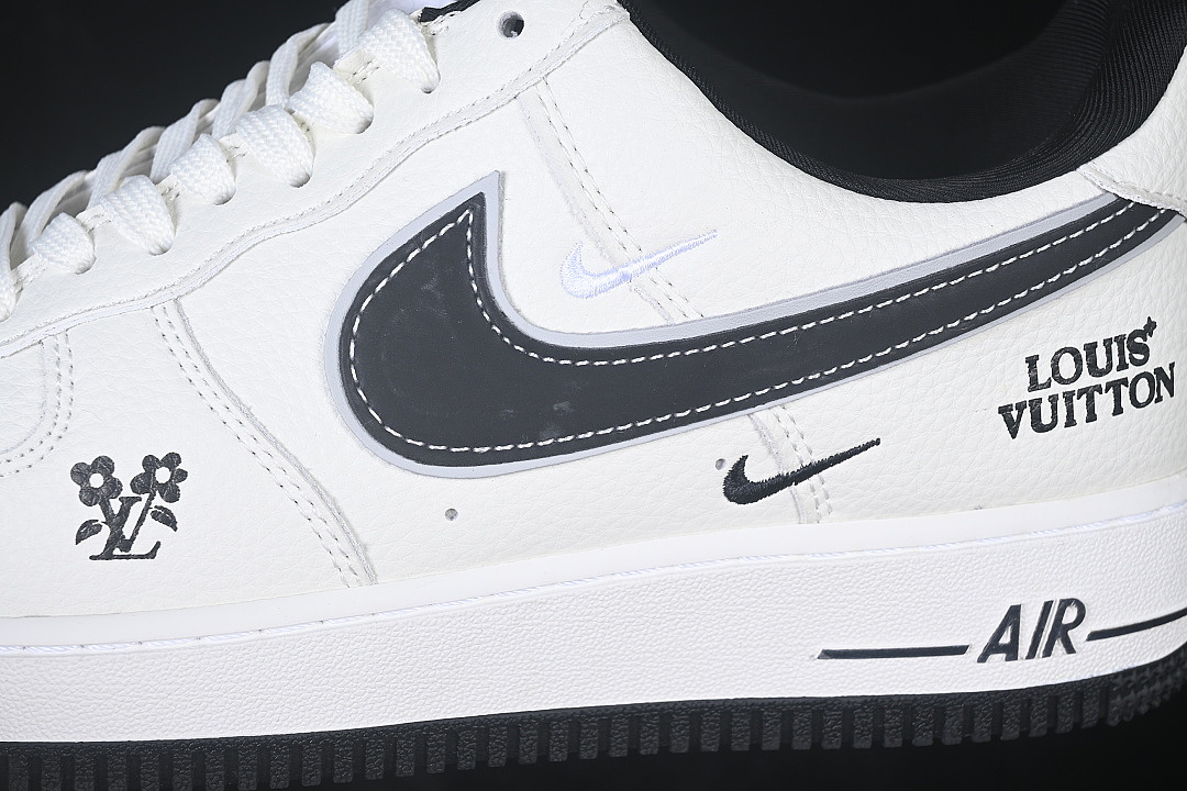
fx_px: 2473
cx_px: 594
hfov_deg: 27.0
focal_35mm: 75
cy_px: 396
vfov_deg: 18.2
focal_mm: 50
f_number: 7.1
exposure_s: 1/80
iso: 160
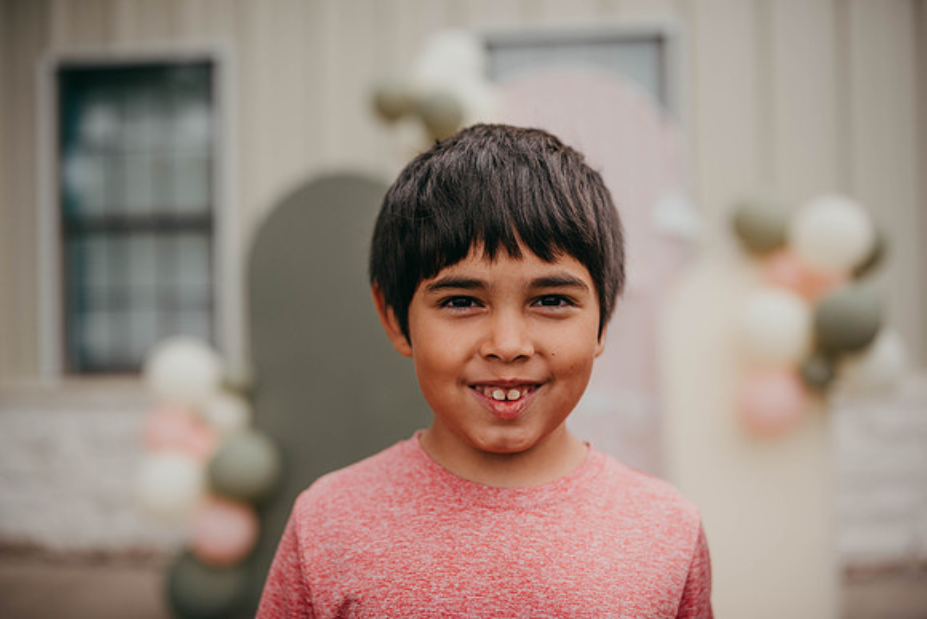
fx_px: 901
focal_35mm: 35
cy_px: 310
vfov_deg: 37.9
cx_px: 464
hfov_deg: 54.4
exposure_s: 1/2000
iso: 50
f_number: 1.8
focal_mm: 35
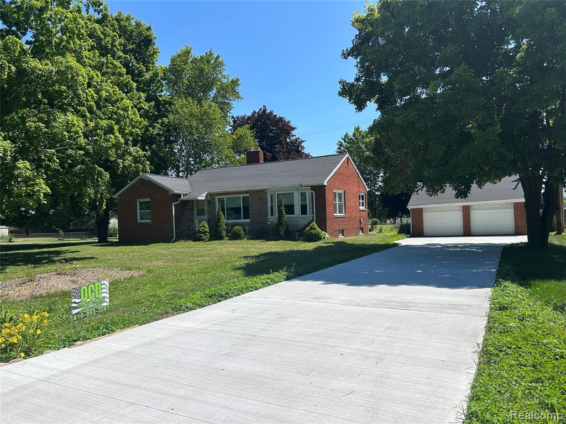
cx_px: 283
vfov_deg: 53.1
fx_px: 425
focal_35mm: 26
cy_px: 212
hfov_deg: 67.3
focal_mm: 5.7
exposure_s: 1/4831
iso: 50
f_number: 1.5
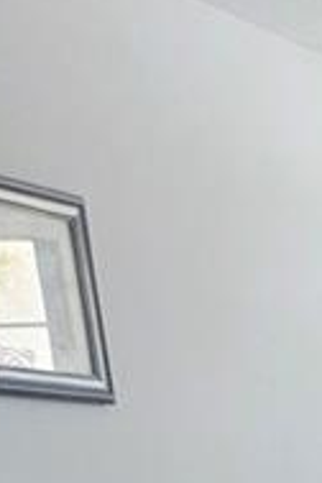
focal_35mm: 152
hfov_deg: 7.4
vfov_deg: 10.6
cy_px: 1311
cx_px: 1119
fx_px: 2039
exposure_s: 1/120
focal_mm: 5.4
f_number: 1.8
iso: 125
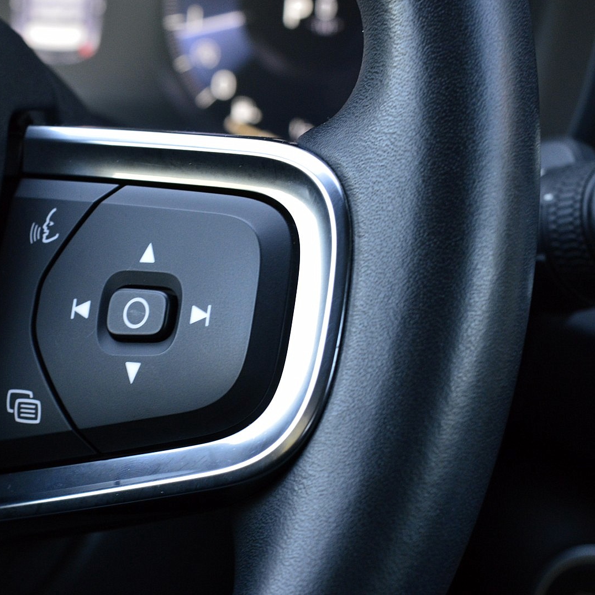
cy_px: 297
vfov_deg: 16.5
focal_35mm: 106
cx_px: 186
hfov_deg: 16.4
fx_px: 2054
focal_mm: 55
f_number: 8
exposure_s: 1/60
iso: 800
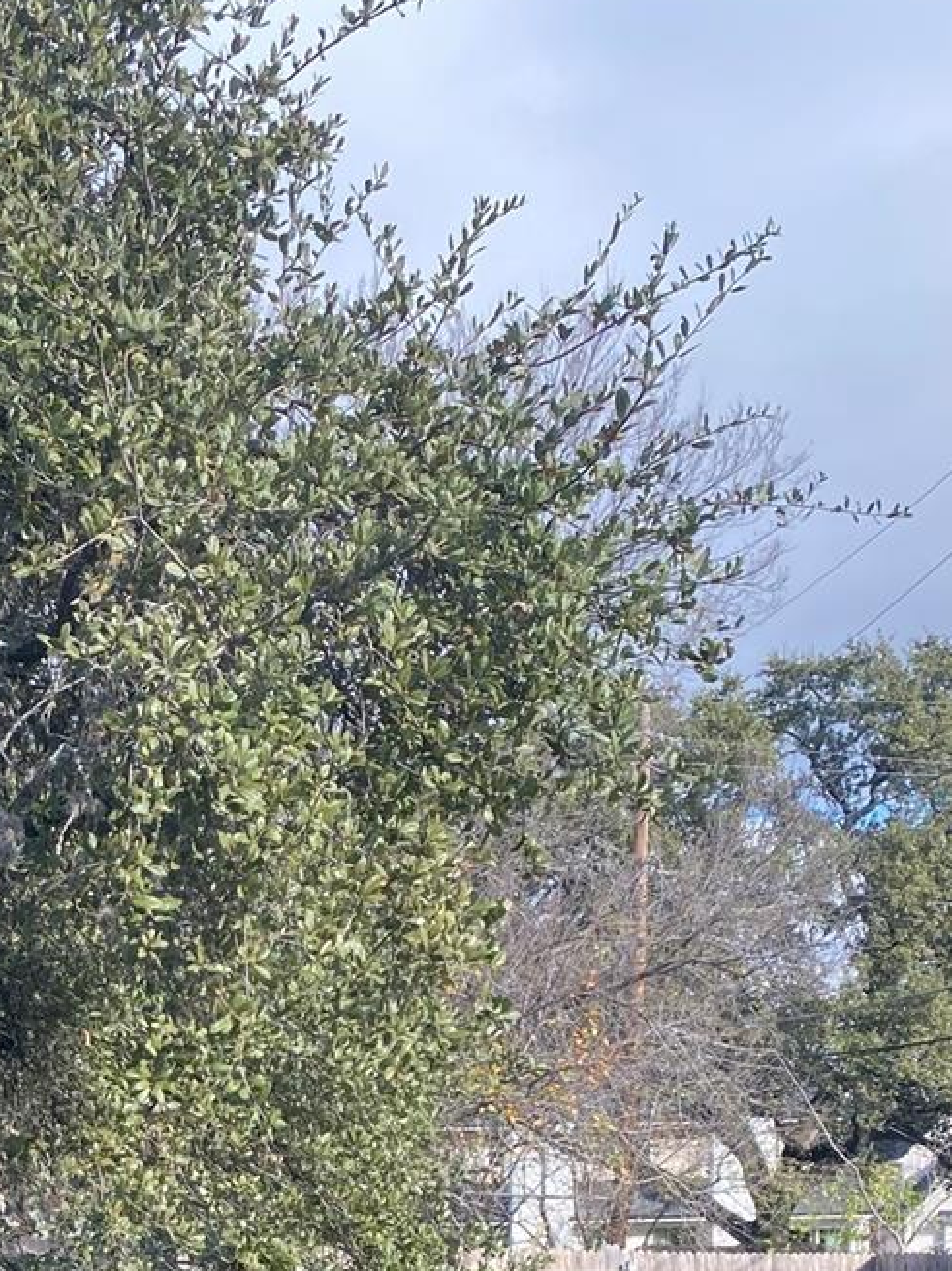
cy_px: 1463
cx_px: 10
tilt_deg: -4.3
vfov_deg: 28.3
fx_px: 2238
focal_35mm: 61
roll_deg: +1.2
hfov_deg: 23.1
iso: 32
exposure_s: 1/393
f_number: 1.8
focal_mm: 4.25
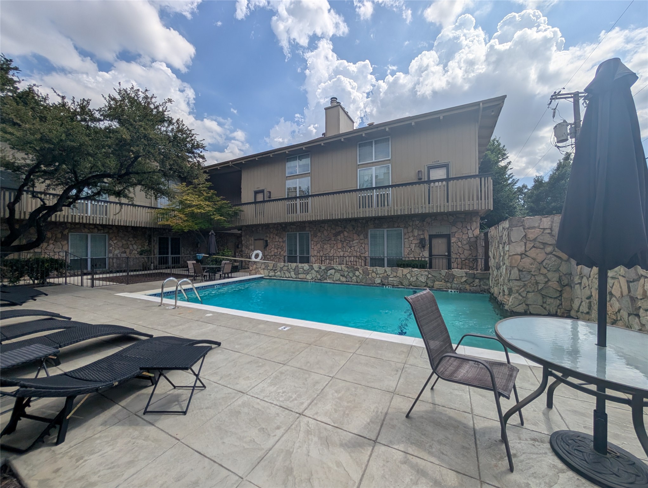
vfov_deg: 94.6
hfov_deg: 110.5
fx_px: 225
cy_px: 244
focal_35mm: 12
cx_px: 324
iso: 57
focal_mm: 2.02
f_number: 1.7
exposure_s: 1/5848
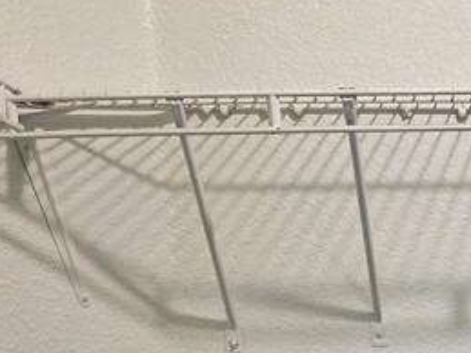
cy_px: 562
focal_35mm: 91
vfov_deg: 14.8
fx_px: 1238
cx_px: 575
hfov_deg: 20.1
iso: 200
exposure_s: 1/120
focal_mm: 6.3
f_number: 1.7
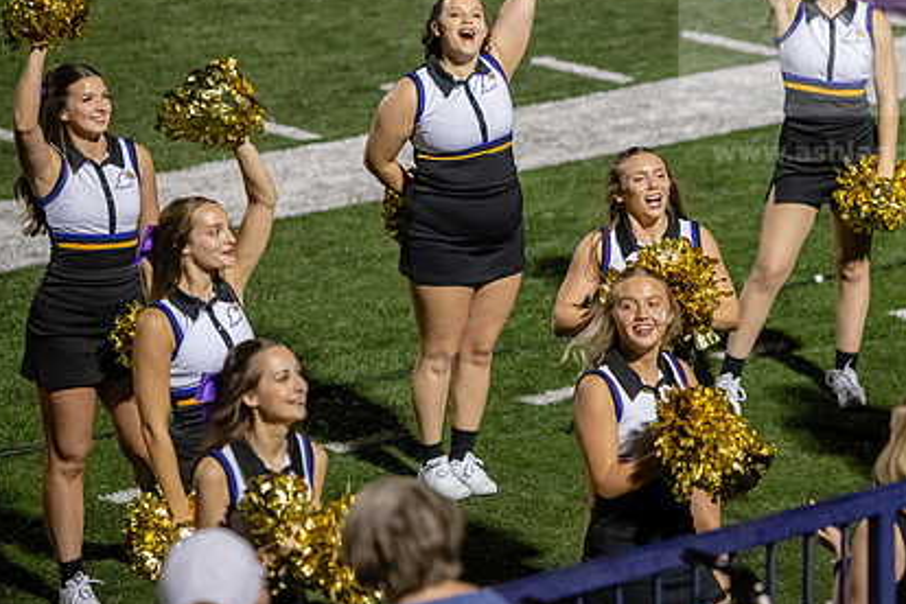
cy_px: 198
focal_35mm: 224
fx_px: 5637
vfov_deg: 6.1
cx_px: 613
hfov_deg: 9.2
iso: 4000
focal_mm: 160
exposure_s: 1/500
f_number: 3.5
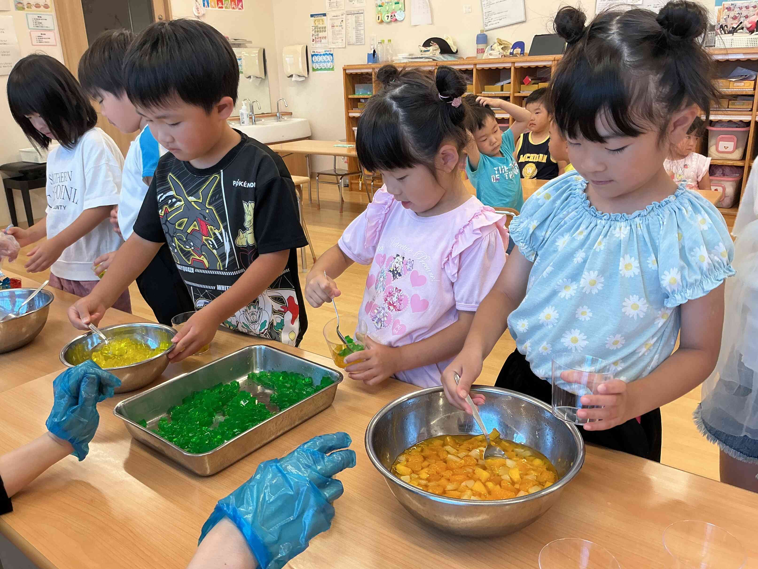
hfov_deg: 61.7
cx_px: 379
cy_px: 284
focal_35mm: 29
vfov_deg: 48.2
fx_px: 635
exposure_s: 1/100
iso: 50
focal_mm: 3
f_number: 1.8
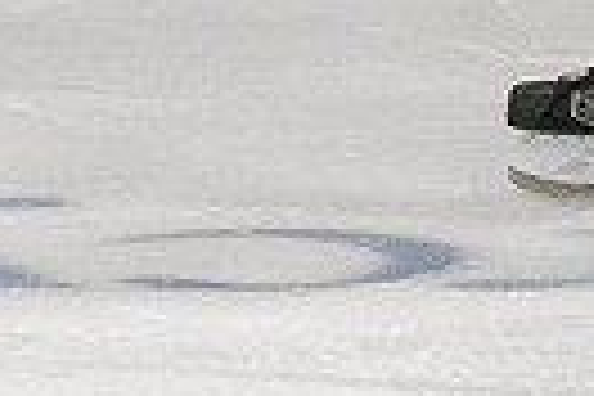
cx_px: 698
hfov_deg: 1.9
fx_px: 18116
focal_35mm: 1098
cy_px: -746
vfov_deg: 1.2
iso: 3600
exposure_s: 1/800
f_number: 4
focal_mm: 105
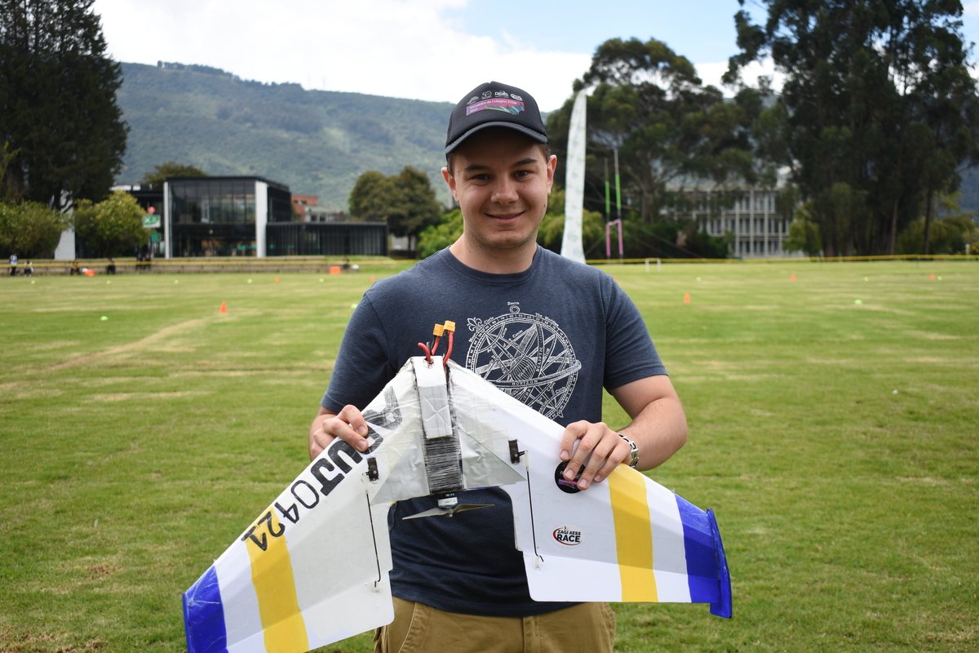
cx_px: 490
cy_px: 326
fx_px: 1305
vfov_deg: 28.1
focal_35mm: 48
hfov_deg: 41.1
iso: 100
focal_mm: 32
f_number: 4.5
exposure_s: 1/400
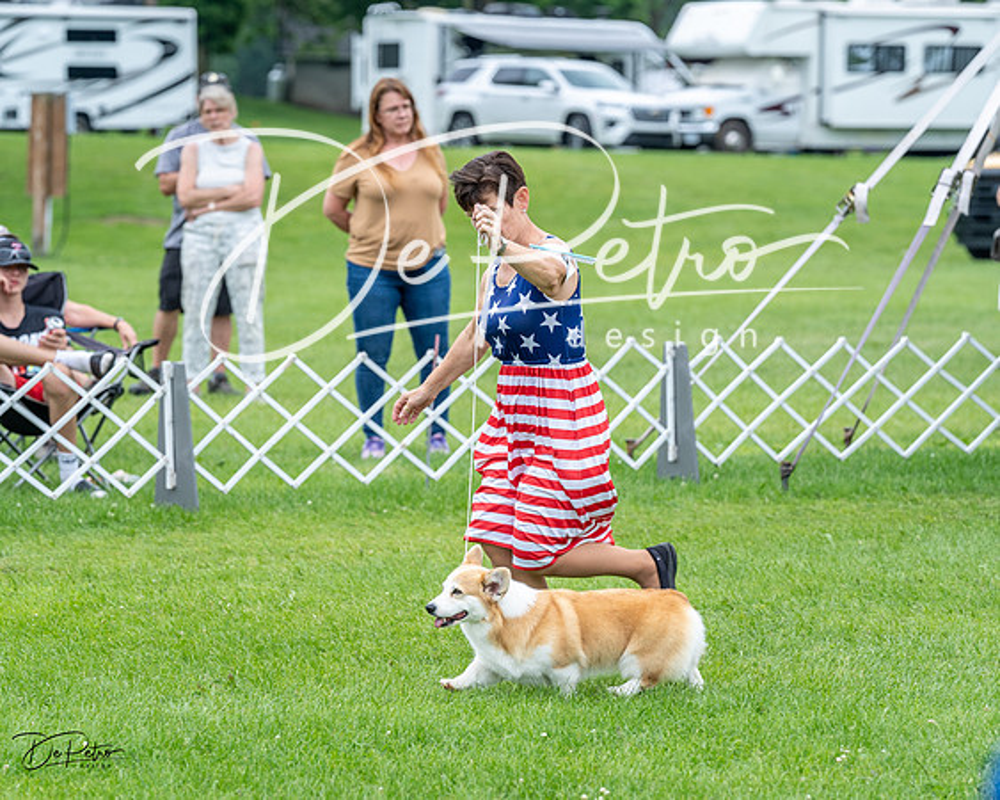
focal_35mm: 178
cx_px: 500
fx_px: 5264
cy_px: 400
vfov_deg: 8.7
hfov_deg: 10.9
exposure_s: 1/800
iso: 400
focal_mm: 158
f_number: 5
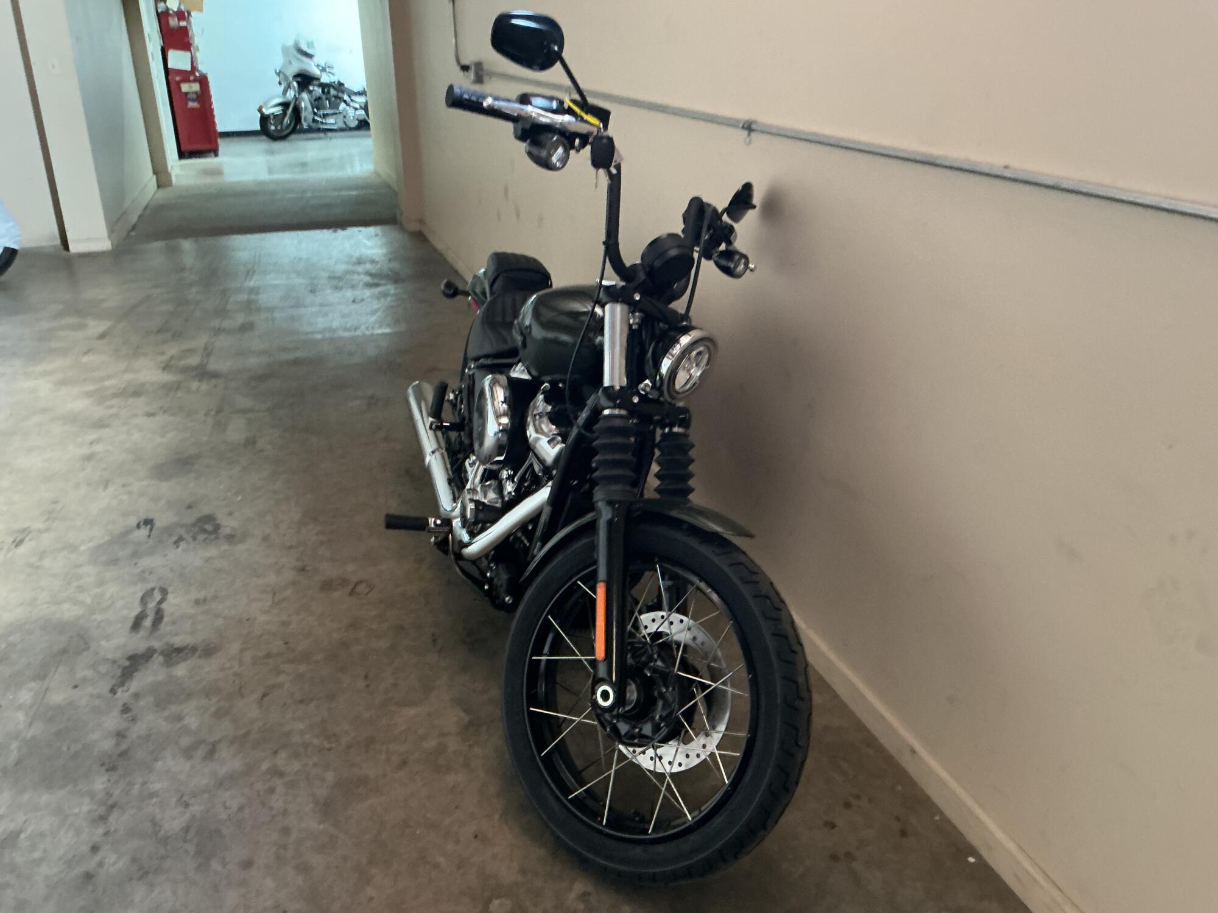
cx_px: 609
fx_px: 1020
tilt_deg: -20.7
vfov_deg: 48.2
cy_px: 456
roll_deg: +2.1
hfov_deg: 61.7
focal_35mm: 29
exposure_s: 1/30
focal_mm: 3
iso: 400
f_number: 1.8
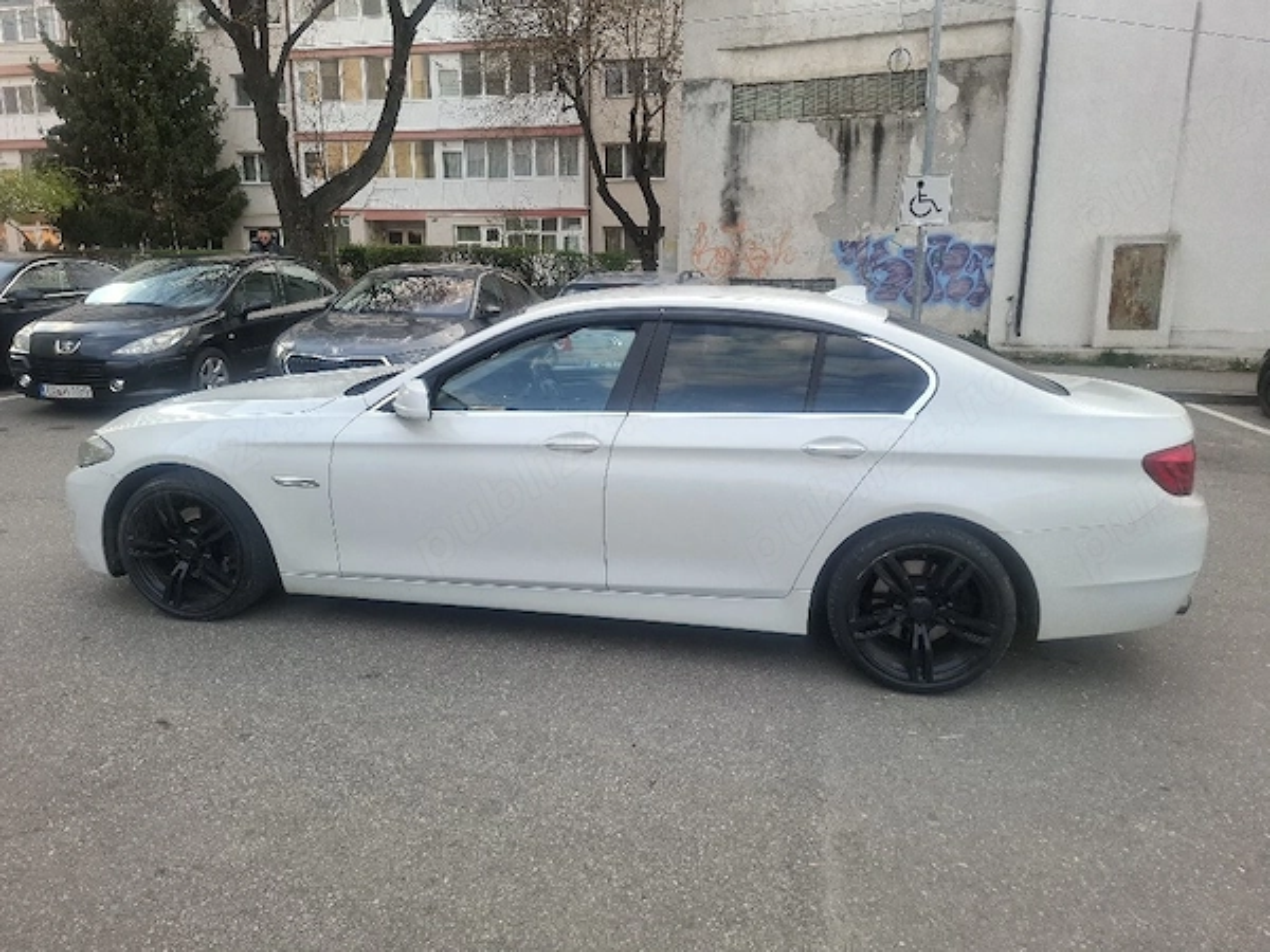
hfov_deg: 73.9
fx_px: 844
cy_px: 476
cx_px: 635
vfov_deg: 58.9
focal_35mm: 23
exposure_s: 1/164
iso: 50
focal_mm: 5.54
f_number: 1.8
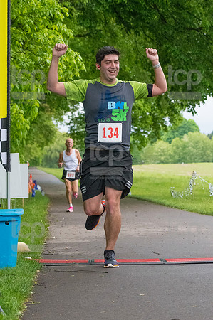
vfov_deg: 16.7
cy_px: 160
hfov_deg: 11.1
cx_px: 106
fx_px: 1094
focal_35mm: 123
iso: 6400
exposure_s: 1/1250
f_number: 5.6
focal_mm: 82
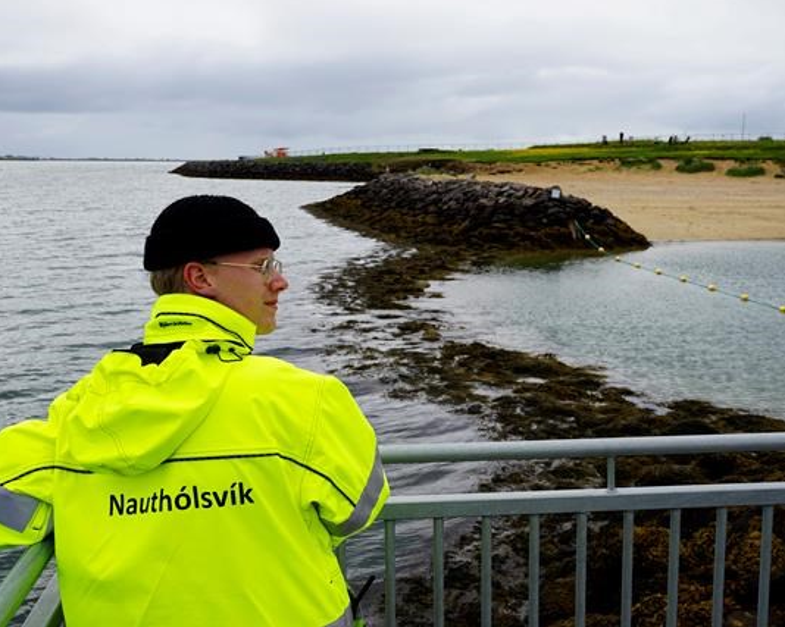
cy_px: 311
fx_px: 929
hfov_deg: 45.8
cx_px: 426
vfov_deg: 37.3
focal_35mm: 40
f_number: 9
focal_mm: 35
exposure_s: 1/125
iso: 100
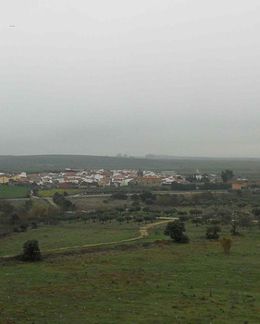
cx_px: 132
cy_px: 184
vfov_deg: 26.0
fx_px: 702
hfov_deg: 21.0
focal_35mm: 73
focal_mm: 3.95
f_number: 2.2
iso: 50
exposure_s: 1/172
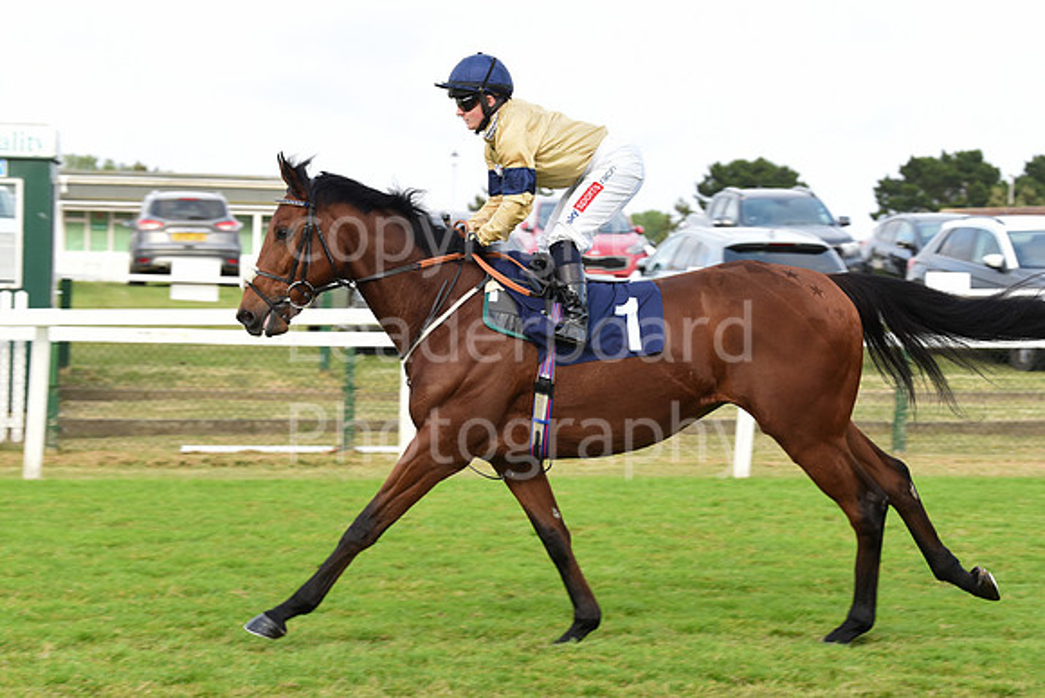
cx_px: 522
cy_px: 349
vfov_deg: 15.2
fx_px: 2613
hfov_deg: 22.6
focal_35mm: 90
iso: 800
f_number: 5.6
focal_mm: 90
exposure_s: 1/500
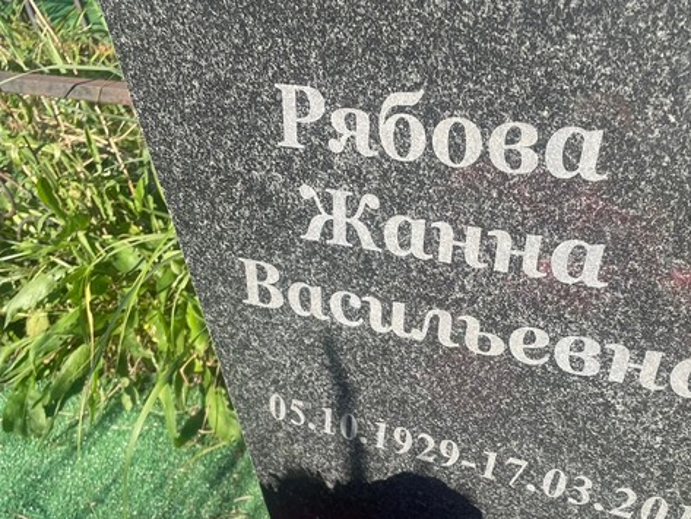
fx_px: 879
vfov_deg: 32.3
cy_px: 389
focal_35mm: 44
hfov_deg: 42.3
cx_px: 465
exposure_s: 1/1006
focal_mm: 4.2
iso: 32
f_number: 1.6
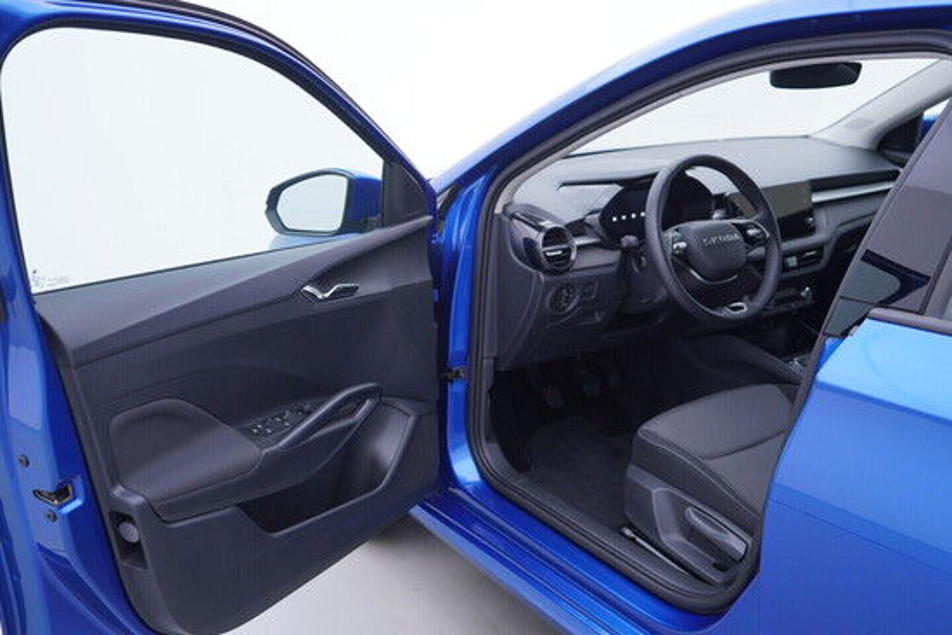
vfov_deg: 36.9
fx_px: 952
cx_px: 476
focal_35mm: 36
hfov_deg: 53.1
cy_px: 318
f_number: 3.2
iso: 125
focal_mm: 24
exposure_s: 1/50
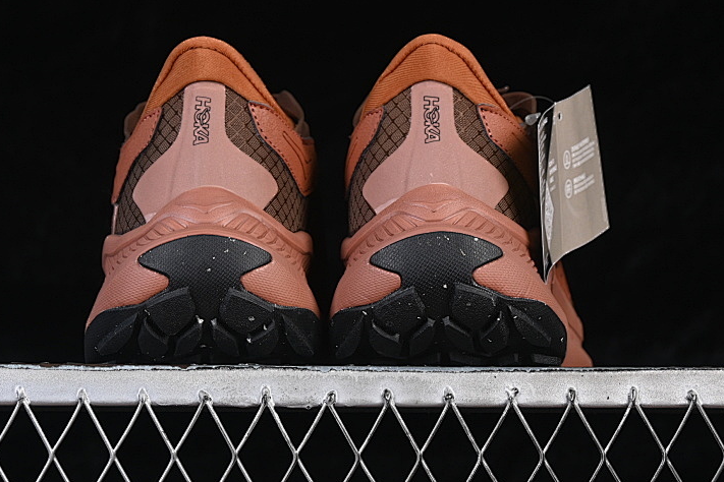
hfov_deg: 17.9
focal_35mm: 114
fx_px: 2292
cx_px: 324
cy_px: 135
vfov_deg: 12.0
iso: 160
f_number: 7.1
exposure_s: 1/80
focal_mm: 50
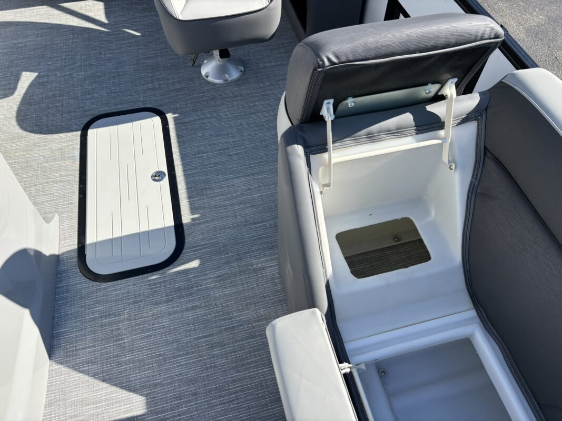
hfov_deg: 67.3
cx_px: 281
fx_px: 422
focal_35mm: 26
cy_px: 210
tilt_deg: -53.7
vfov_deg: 53.1
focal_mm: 5.96
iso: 50
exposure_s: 1/1751
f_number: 1.6
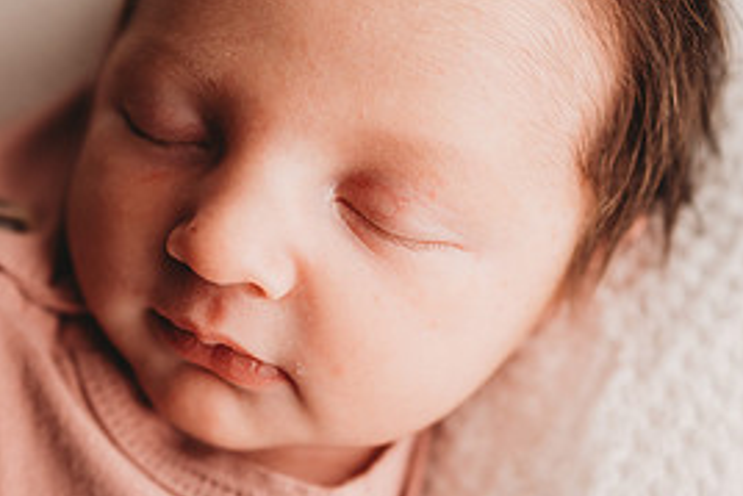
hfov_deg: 37.7
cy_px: 234
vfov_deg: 26.0
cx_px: 247
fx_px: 1074
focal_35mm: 52
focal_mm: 24
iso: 100
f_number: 2.8
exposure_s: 1/160
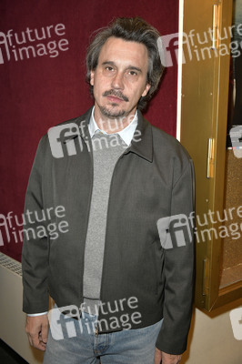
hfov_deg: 35.0
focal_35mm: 38
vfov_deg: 50.7
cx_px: 121
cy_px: 182
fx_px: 384
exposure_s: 1/160
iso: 2500
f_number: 5.6
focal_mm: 38
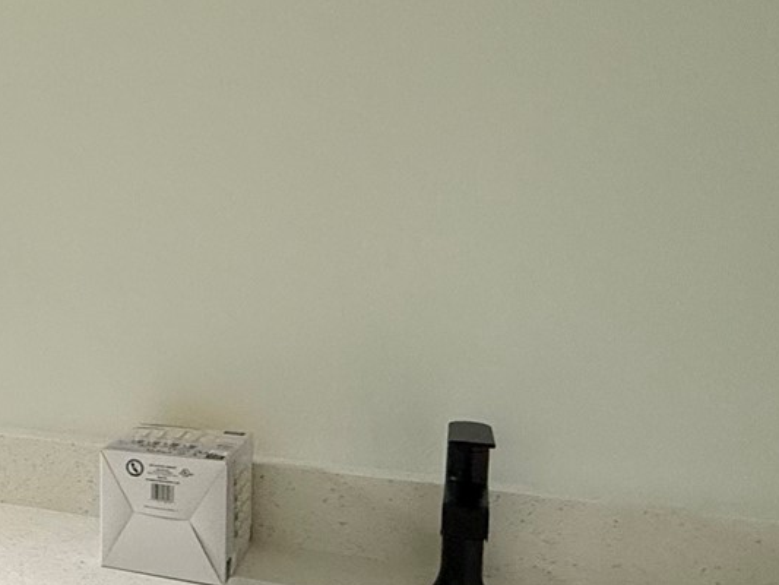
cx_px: -79
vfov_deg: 34.3
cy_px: 333
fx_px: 945
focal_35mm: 42
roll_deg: +1.2
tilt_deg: -7.3
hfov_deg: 37.5
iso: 500
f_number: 2.2
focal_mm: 2.22
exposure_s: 1/60
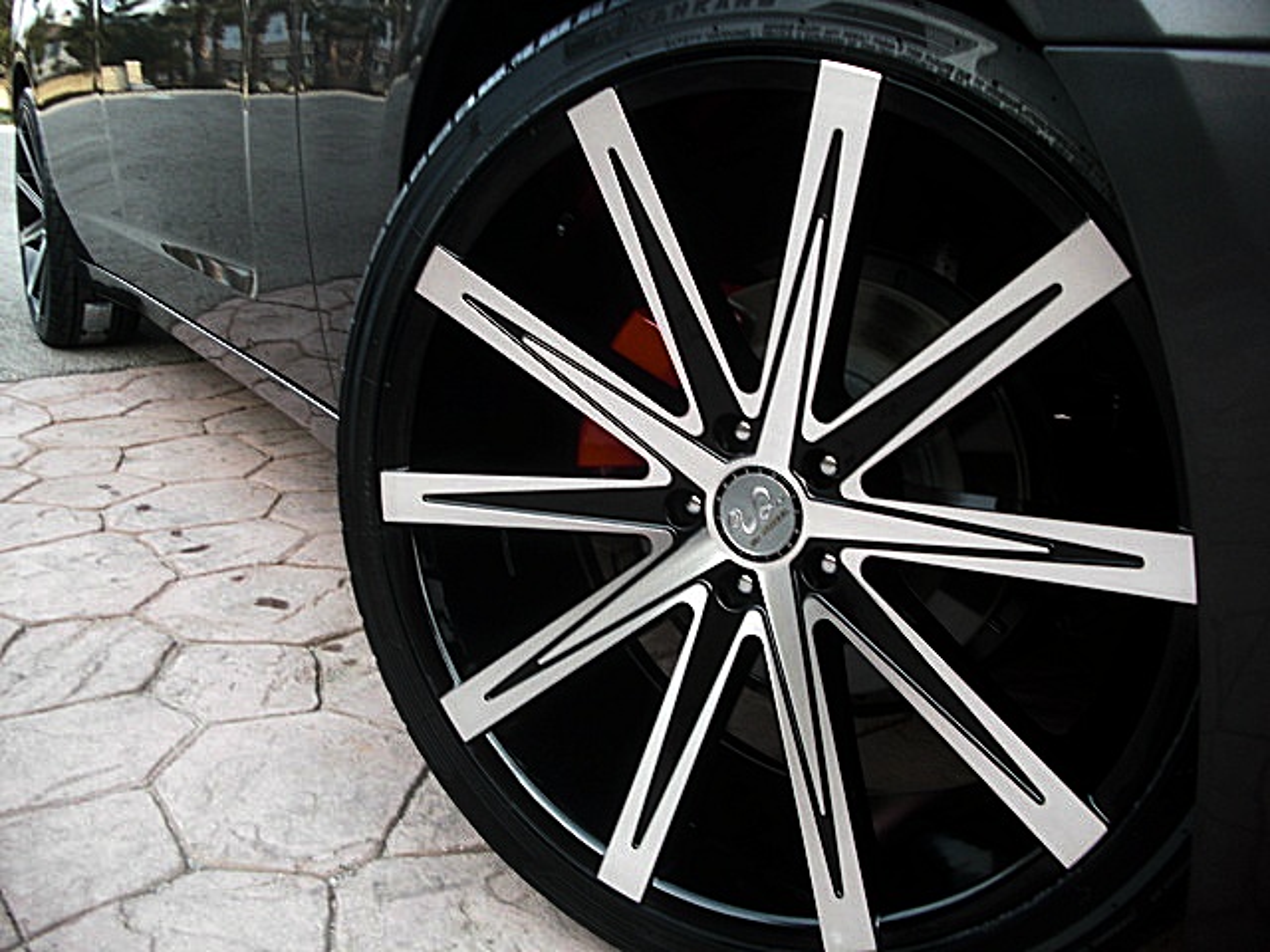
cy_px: 476
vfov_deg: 39.7
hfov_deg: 51.4
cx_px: 635
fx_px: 1321
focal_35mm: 36
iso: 200
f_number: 2.8
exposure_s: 1/60
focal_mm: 6.3
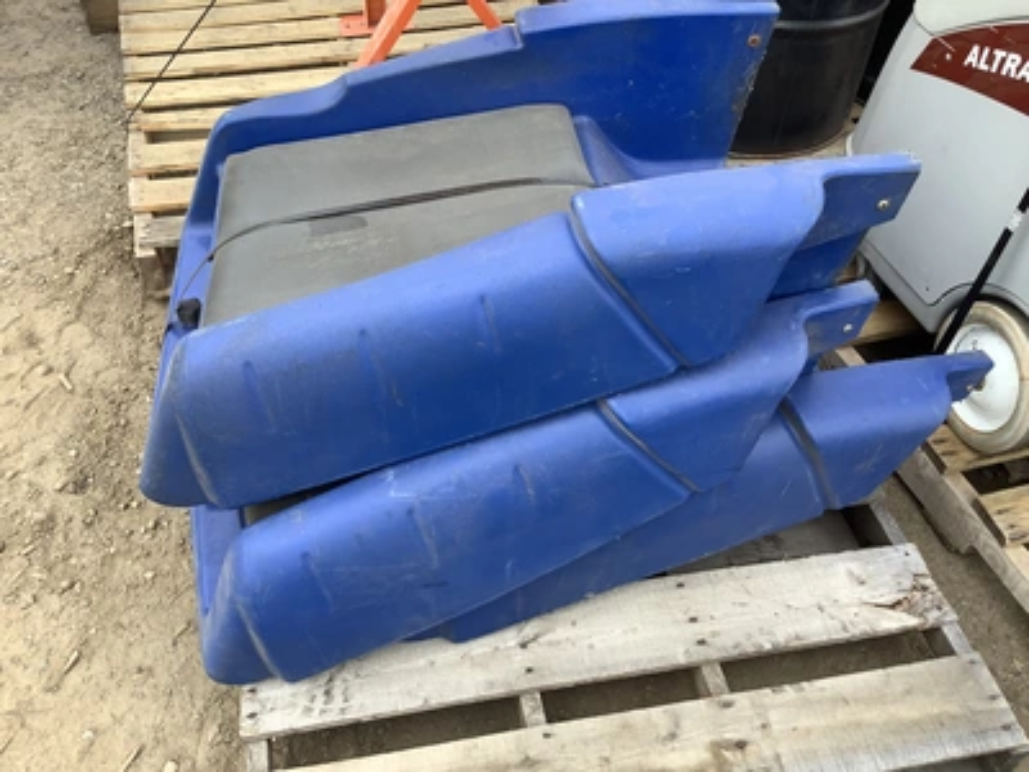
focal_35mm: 31
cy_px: 386
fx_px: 922
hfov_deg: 58.4
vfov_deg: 45.4
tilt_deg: -45.4
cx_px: 514
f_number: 2.4
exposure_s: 1/120
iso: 25
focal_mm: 3.3
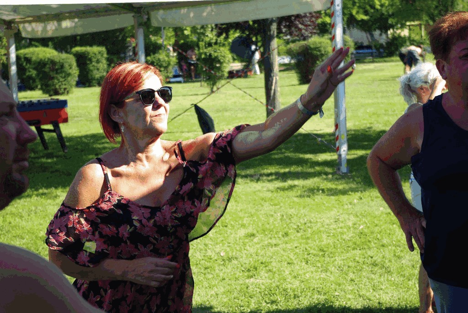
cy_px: 156
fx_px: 1067
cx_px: 234
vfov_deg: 16.7
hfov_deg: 24.7
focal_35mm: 82
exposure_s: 1/125
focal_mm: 55
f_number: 8
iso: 100
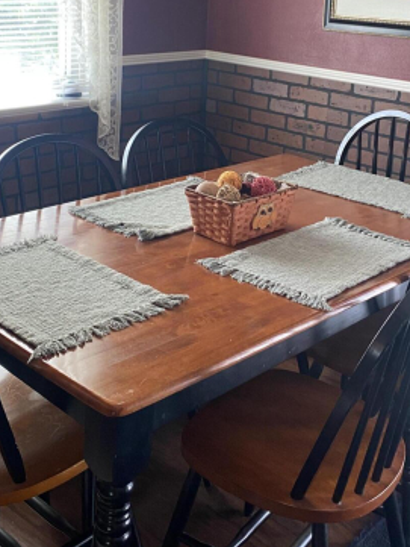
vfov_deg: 38.6
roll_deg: -3.5
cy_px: 137
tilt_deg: -10.5
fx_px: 758
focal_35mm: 48
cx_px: 228
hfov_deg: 30.3
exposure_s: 1/60
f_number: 1.8
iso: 80
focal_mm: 4.25
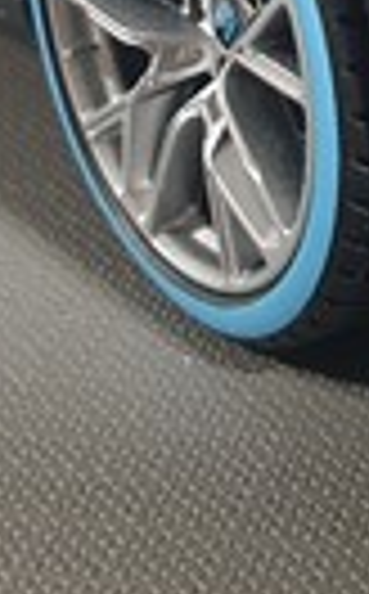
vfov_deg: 14.6
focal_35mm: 134
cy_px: -284
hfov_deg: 9.5
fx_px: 2166
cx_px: 513
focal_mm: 4.3
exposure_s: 1/50
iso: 320
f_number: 2.4
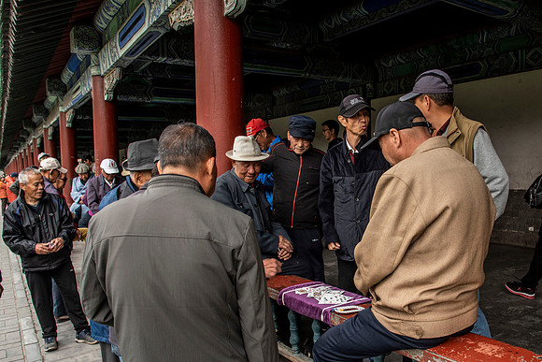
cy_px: 231
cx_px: 343
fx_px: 460
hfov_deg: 60.1
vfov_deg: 42.5
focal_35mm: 31
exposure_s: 1/160
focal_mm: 24
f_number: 7.1
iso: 200
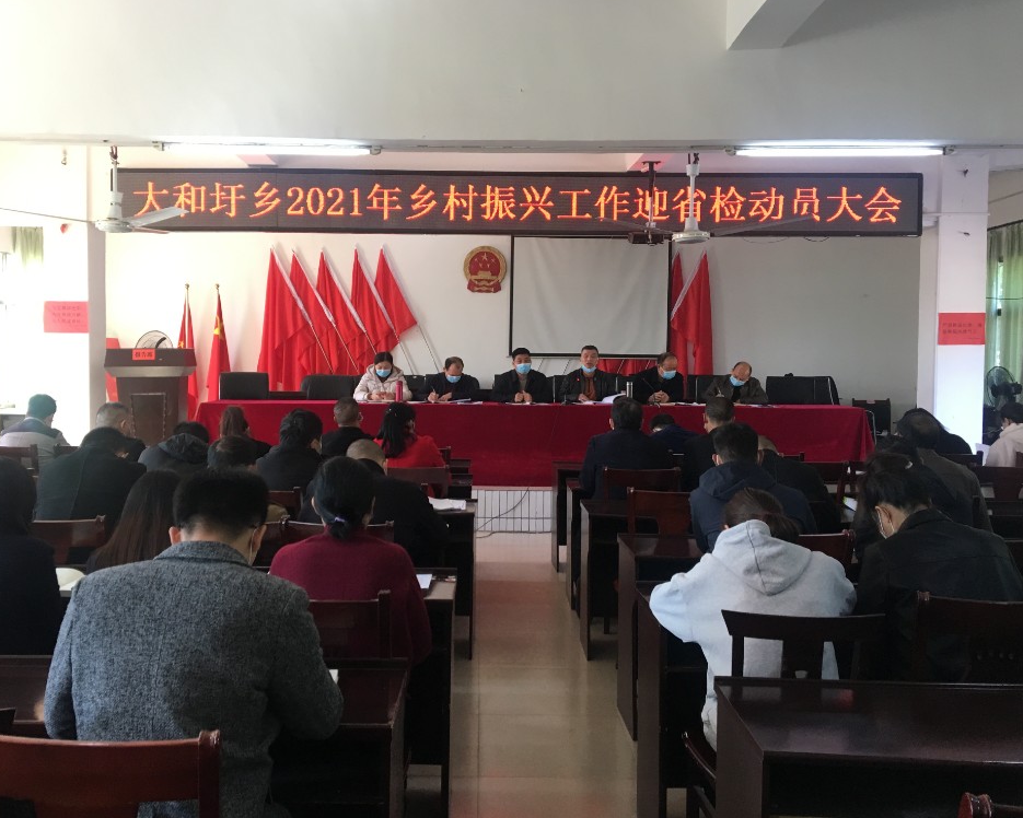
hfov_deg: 57.1
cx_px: 481
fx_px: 939
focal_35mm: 31
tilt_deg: -1.9
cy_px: 399
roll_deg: +0.1
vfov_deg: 47.1
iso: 64
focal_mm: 4.15
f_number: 2.2
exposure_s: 1/33
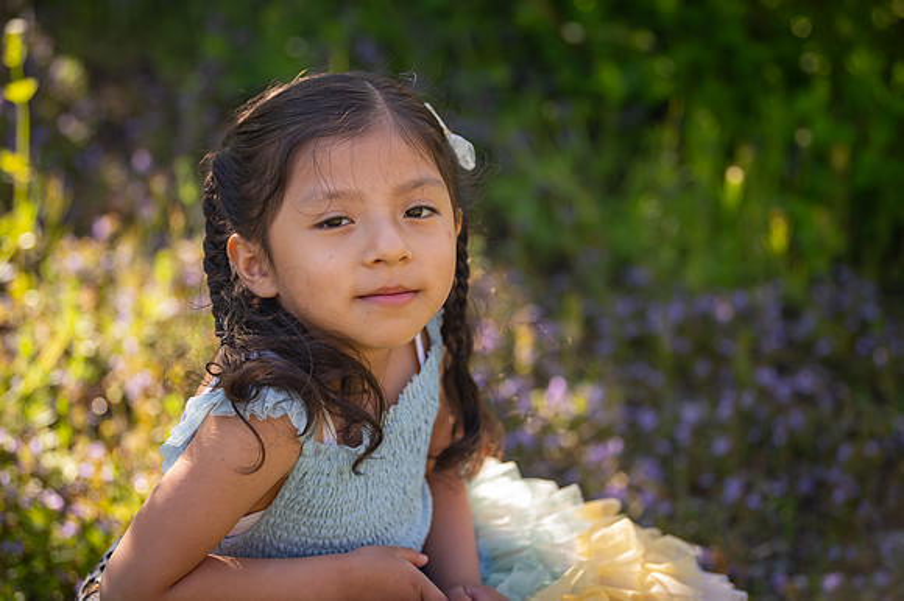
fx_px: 2811
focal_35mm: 112
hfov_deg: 18.3
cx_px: 452
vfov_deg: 12.2
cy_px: 300
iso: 400
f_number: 3.5
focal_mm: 112
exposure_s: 1/800
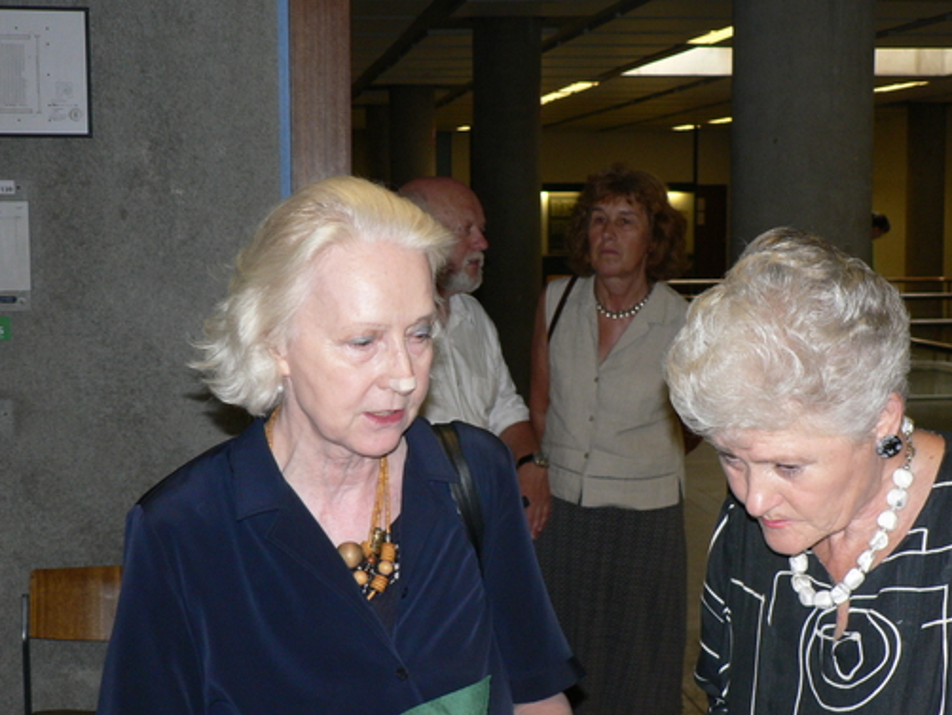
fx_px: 1899
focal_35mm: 69
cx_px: 502
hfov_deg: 28.1
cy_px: 377
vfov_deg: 21.3
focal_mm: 10.9
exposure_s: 1/60
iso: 200
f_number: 3.2
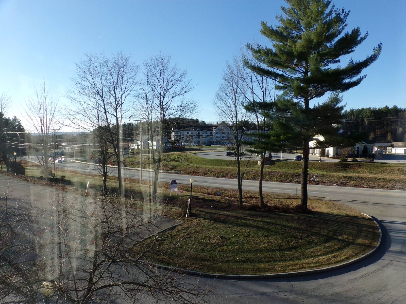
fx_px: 305
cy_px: 152
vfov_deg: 53.1
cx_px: 203
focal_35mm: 26
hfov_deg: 67.3
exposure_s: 1/180
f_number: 7.52
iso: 100
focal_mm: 4.7
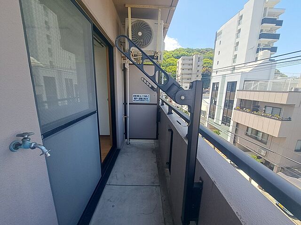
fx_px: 113
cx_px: 150
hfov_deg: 106.2
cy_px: 112
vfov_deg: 89.9
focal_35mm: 13
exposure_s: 1/505
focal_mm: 1.74
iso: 50
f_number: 2.2
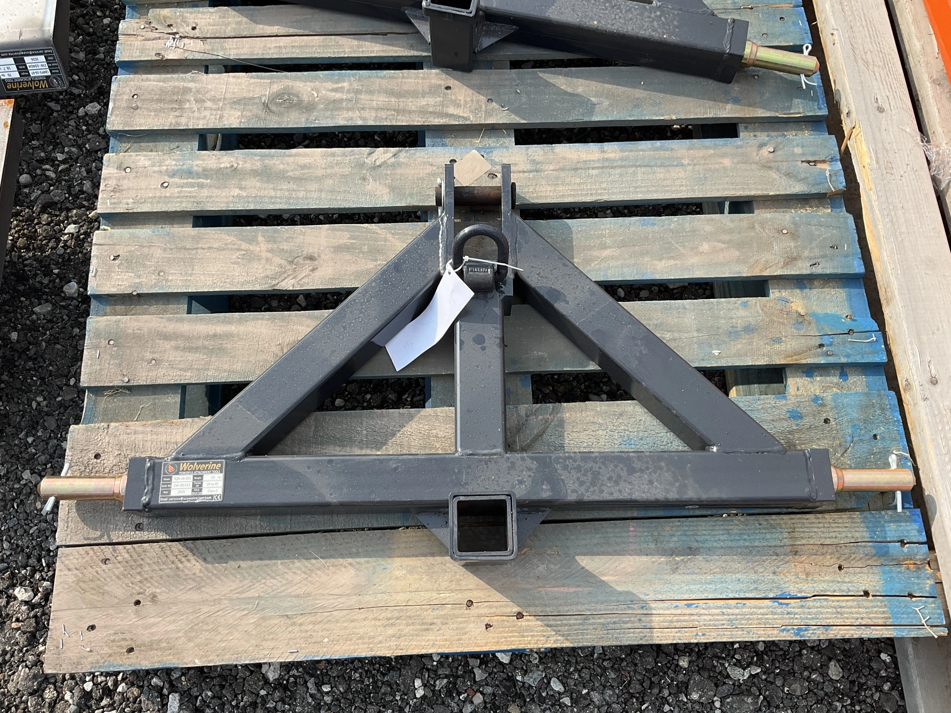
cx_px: 476
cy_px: 356
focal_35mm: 29
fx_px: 797
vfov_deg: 48.2
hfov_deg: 61.7
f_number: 1.8
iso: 25
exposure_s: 1/898
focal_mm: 3
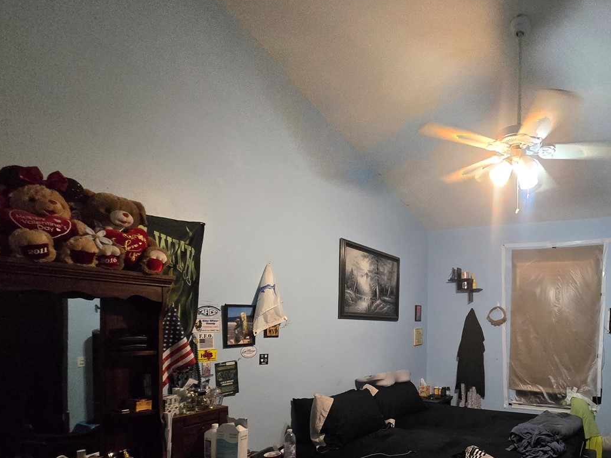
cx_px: 462
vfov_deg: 63.3
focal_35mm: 20
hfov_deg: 75.5
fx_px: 353
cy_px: 325
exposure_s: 1/60
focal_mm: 2.2
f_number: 2.2
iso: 1250
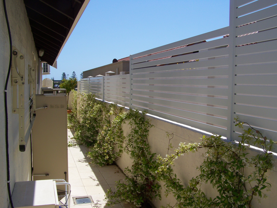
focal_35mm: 38
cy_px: 104
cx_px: 138
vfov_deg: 37.7
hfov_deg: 49.0
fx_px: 304
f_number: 5.6
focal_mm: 6.3
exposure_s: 1/500
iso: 64
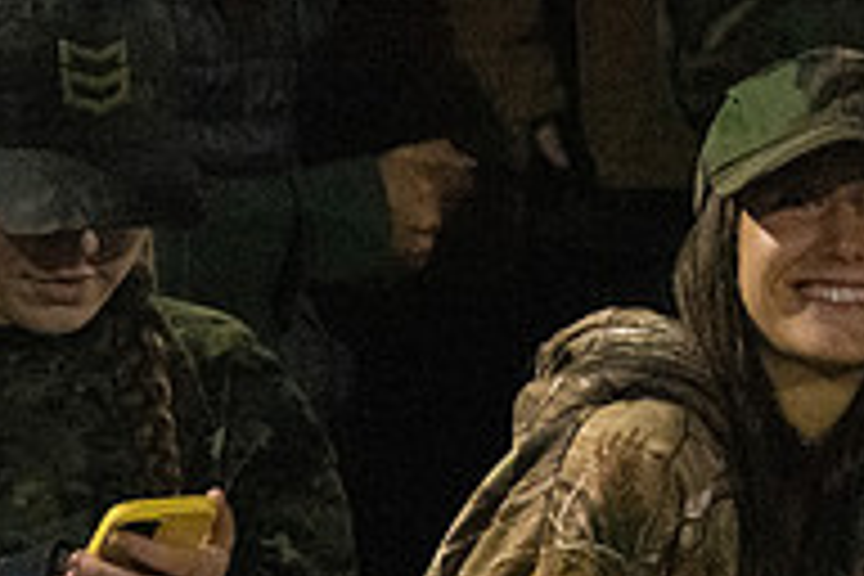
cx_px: 882
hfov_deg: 2.8
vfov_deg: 1.9
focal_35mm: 725
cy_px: 504
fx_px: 17399
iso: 8000
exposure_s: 1/500
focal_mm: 160
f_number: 5
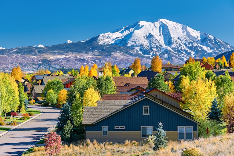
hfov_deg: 19.8
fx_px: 670
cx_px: 117
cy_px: 78
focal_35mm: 103
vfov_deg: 13.3
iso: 200
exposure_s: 1/105
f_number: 5.6
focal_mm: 68.7
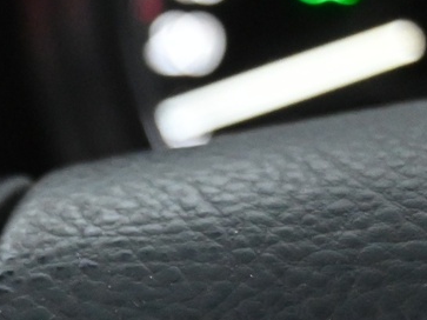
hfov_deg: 10.6
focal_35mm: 177
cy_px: 529
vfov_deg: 8.1
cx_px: -283
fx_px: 2184
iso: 3600
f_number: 4.5
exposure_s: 1/40
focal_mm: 27.5
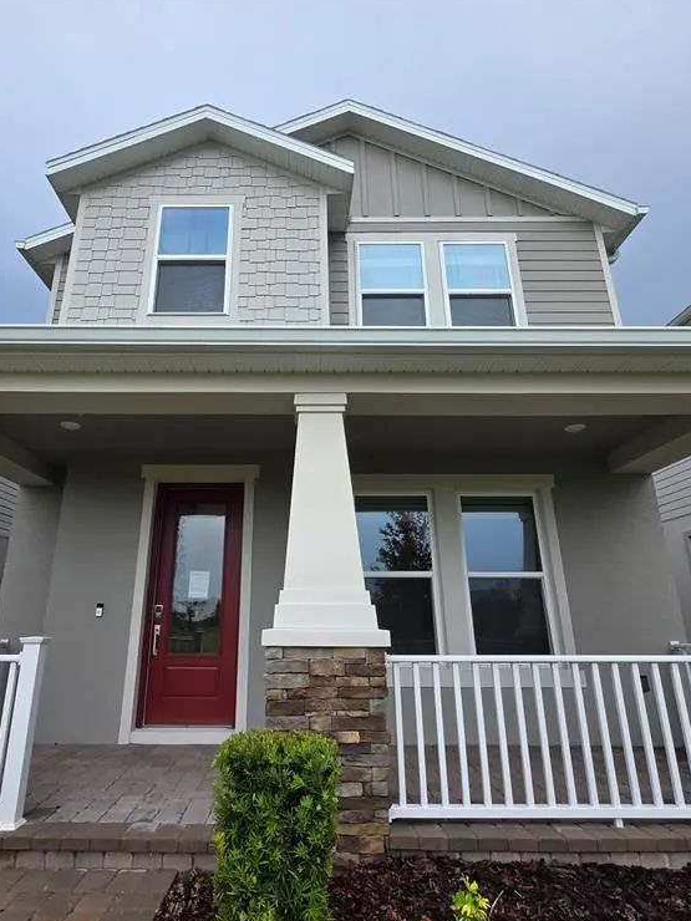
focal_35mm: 18
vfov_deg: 87.7
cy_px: 472
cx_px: 294
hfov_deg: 71.2
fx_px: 479
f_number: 1.9
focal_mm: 2.2
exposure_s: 1/699
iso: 40
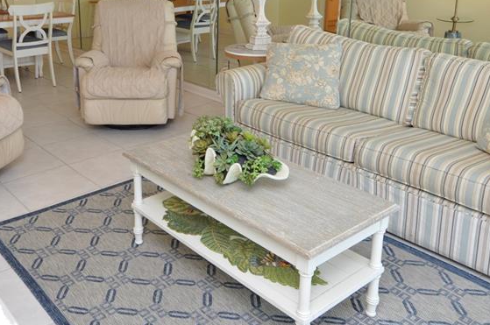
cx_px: 206
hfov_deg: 57.0
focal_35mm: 33
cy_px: 82
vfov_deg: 38.8
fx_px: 449
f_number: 4.5
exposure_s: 1/100
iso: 400
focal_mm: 12
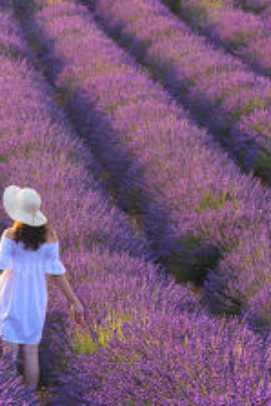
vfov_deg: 9.5
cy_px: 39
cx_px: 49
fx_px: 2424
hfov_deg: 6.4
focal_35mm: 215
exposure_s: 1/400
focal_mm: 80
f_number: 9
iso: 400
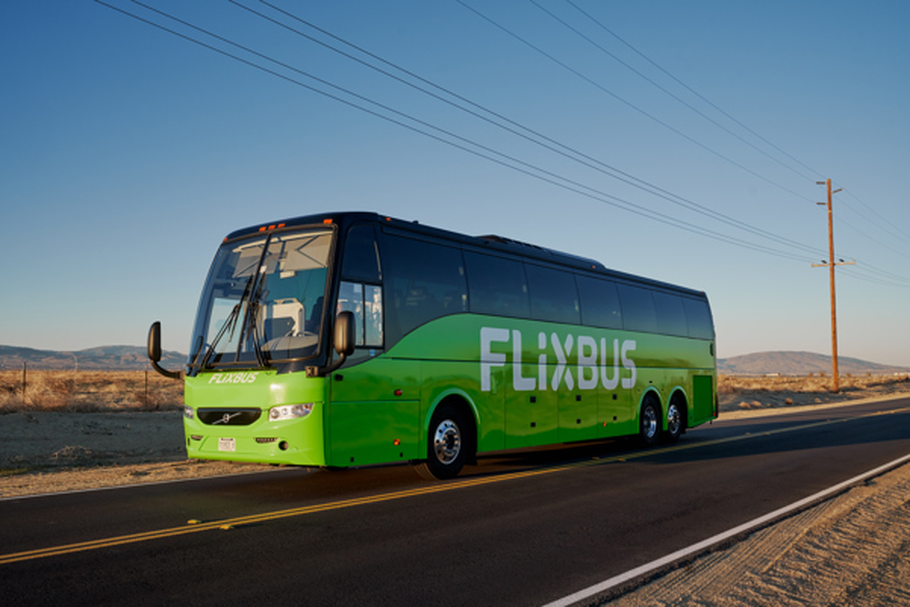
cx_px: 455
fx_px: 809
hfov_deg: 58.7
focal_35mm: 32
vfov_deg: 41.1
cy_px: 304
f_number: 8
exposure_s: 1/500
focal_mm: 32
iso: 400
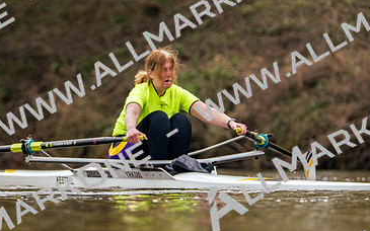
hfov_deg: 3.3
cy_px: 138
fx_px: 6332
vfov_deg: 2.1
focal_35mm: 628
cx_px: 121
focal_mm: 388
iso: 2000
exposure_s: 1/2000
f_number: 6.3
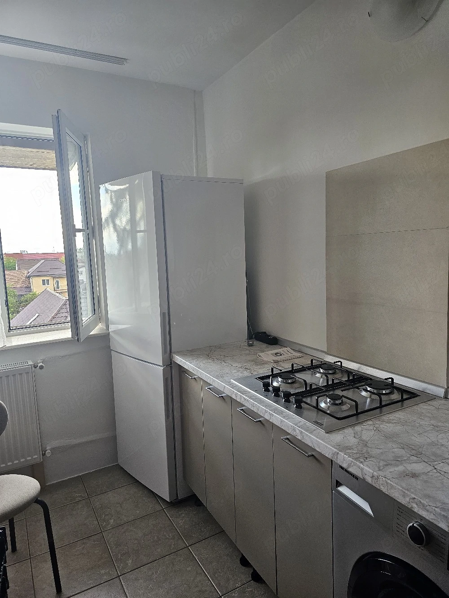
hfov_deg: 58.9
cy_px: 299
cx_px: 224
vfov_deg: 73.9
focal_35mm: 23
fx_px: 398
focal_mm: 6.3
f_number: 1.7
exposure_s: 1/101
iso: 160
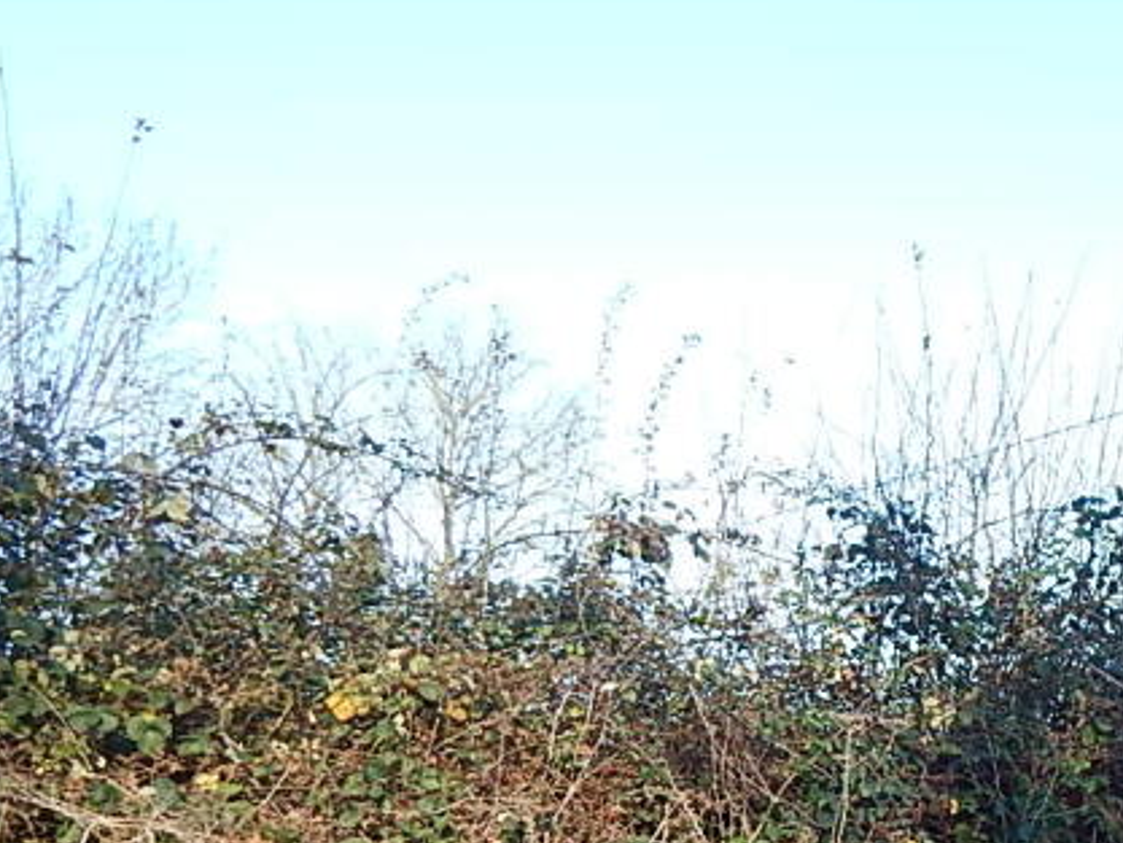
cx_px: 1263
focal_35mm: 54
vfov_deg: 26.3
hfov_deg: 31.2
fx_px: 1752
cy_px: 735
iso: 125
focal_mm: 4
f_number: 3
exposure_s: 1/250
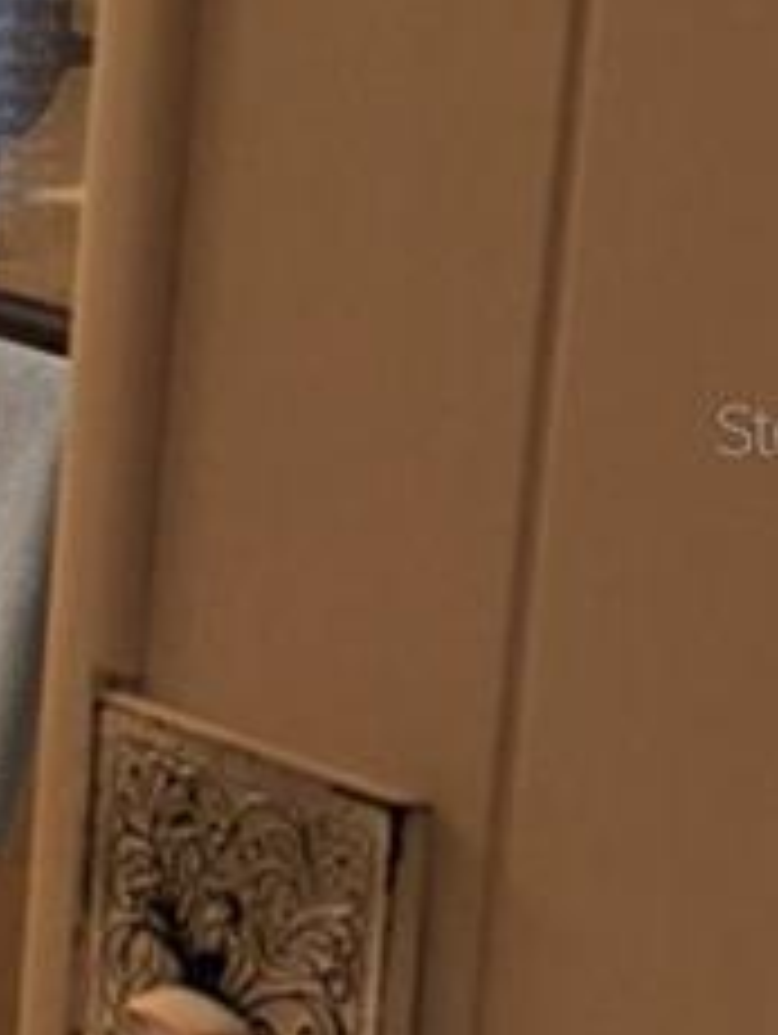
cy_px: 428
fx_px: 3739
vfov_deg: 15.7
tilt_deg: -12.6
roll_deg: -1.7
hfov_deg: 10.5
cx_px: -989
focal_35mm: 125
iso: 320
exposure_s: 1/120
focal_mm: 6.76
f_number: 1.78
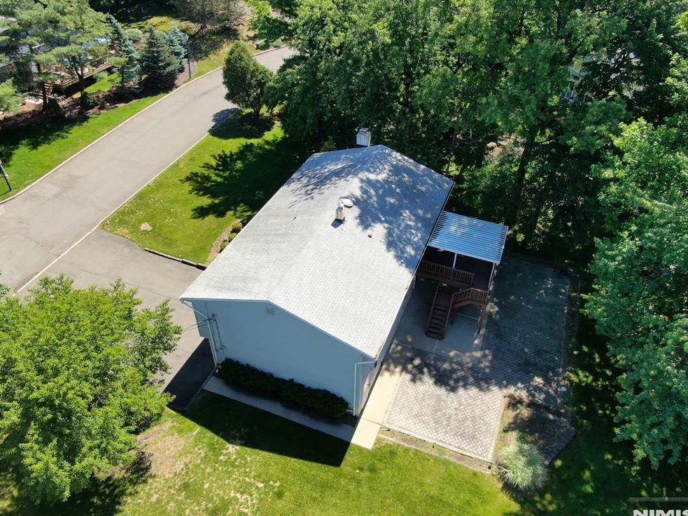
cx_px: 342
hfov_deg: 69.4
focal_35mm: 25
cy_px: 263
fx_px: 497
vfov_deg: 54.9
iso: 100
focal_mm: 4.39
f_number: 2.8
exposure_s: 1/640
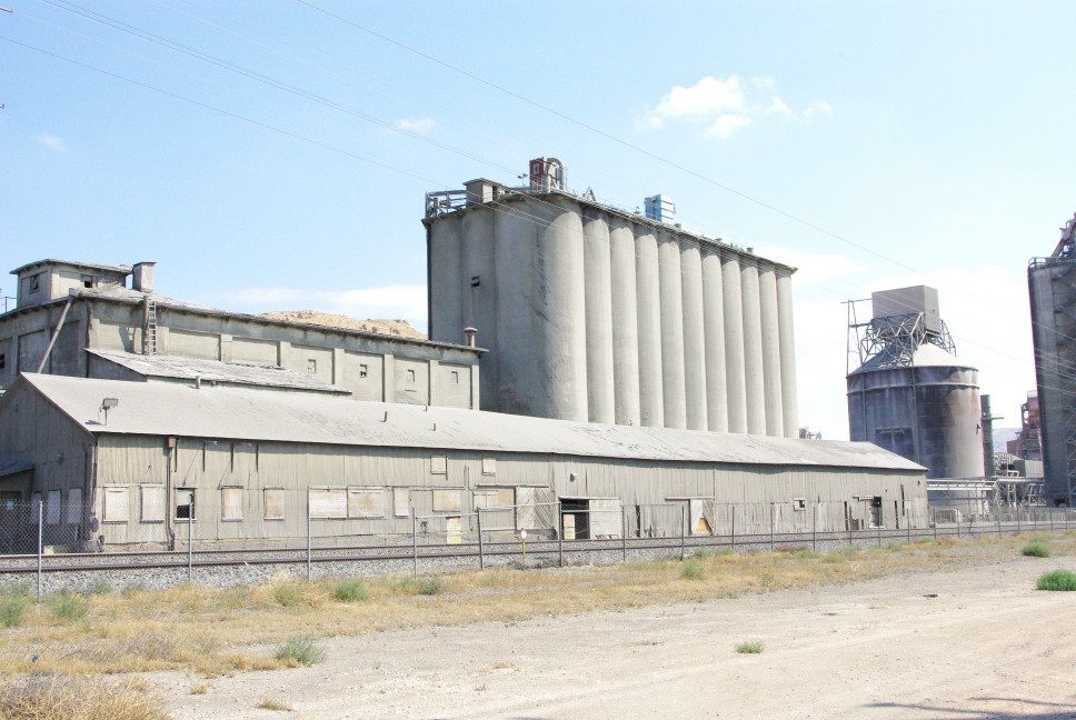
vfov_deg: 37.0
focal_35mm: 36
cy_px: 360
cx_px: 538
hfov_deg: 53.1
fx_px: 1077
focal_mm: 24.38
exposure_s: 1/500
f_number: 13
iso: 1600
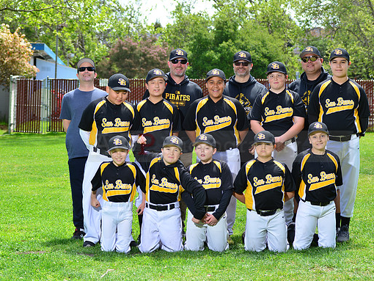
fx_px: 1016
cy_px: 140
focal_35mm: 94
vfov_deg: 15.7
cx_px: 211
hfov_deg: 20.8
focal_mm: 86
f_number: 8
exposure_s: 1/200
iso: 200
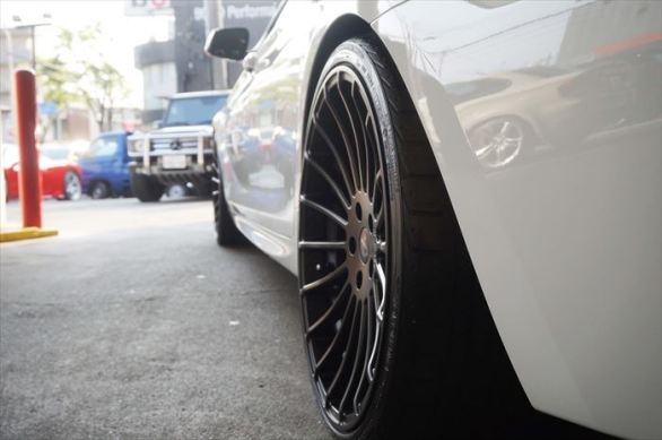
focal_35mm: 36
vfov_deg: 36.8
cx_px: 331
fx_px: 661
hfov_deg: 53.2
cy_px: 220
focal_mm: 24
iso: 400
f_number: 5.6
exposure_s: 1/320
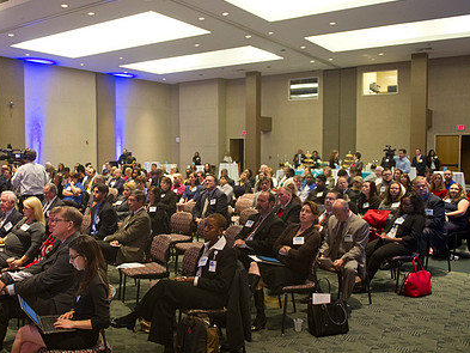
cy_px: 174
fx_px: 462
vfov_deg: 41.8
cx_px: 159
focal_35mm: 34
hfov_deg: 53.0
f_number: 2.8
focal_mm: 24
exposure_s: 1/100
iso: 2500
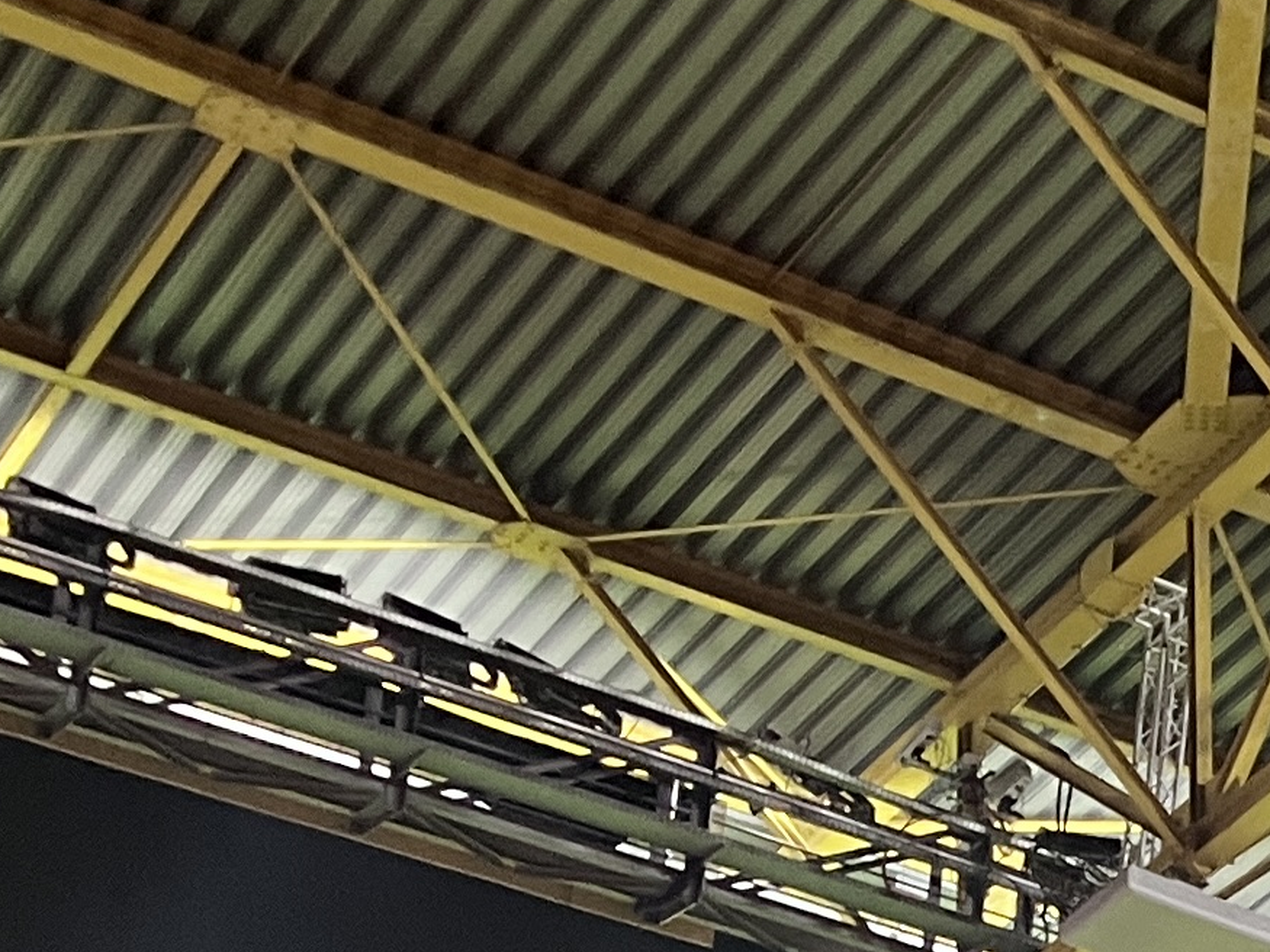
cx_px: 1435
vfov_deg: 10.6
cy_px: 1871
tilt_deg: +10.1
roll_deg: -5.0
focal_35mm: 129
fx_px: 4732
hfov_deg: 14.9
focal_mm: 3.99
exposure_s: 1/60
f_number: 1.8
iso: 100
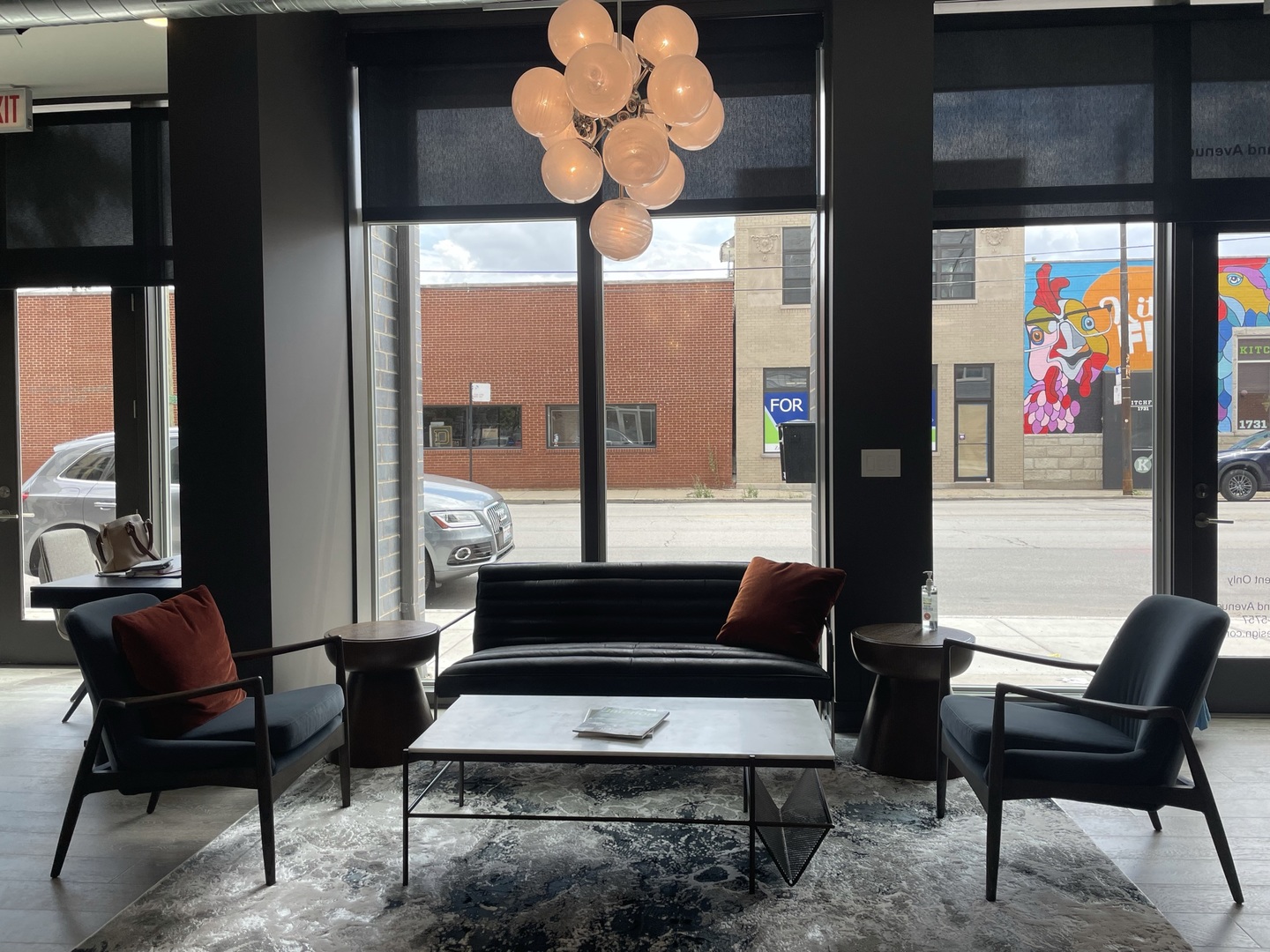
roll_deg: +0.9
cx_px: 635
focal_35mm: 26
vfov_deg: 53.1
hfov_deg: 67.3
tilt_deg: -1.3
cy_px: 476
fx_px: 954
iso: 32
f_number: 1.6
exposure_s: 1/596
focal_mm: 4.2
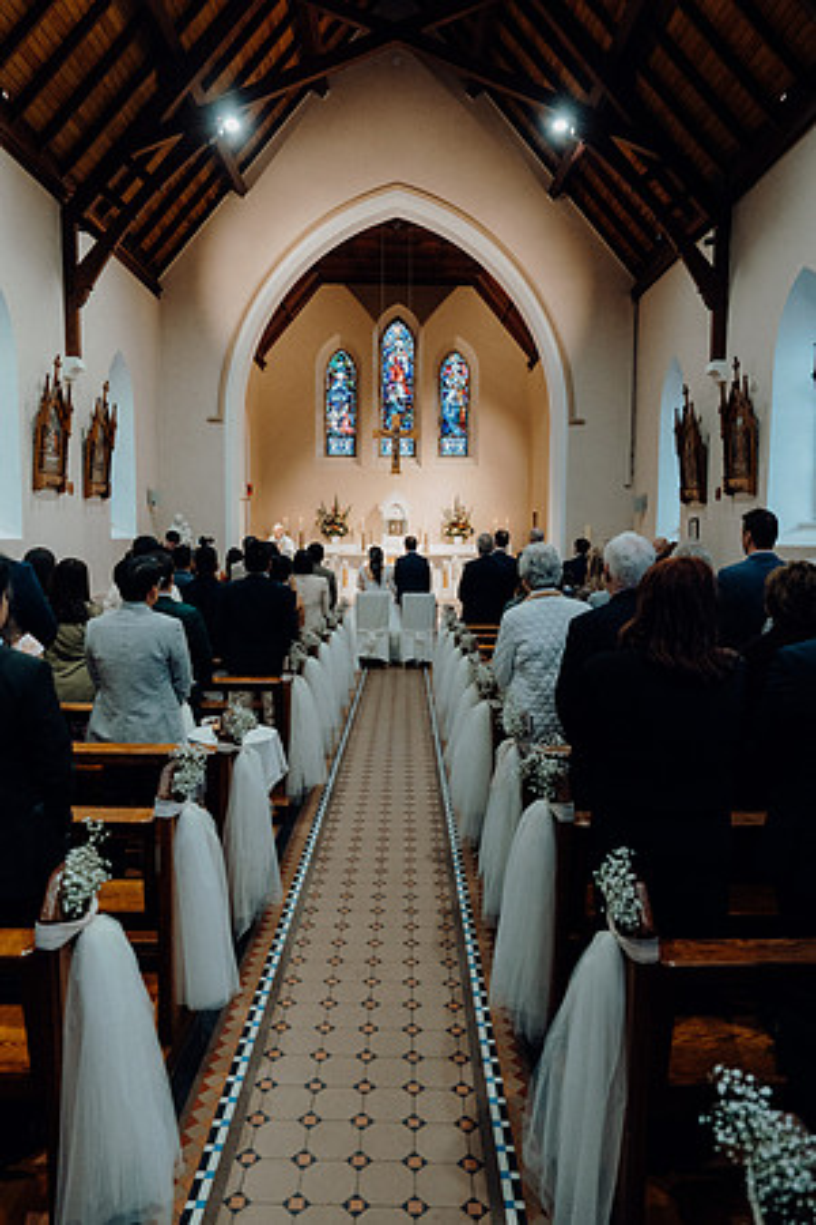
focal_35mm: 24
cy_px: 612
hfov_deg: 53.1
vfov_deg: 73.7
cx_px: 408
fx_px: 816
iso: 2500
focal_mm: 24
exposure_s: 1/160
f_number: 3.5
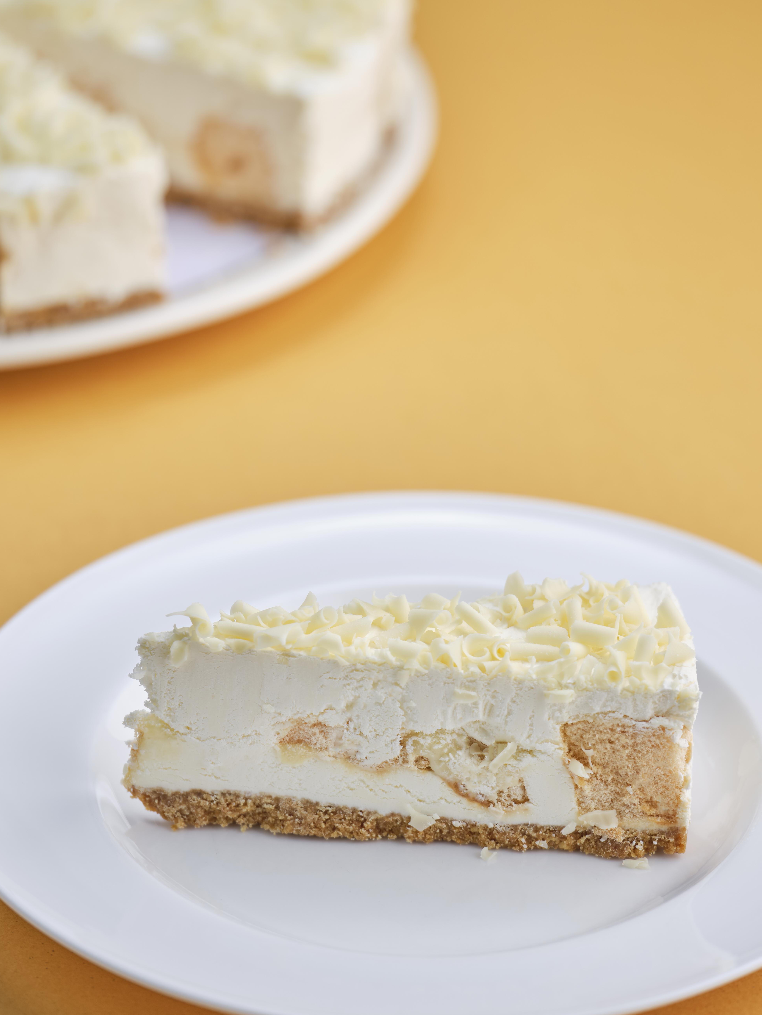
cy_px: 500
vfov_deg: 13.1
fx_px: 4432
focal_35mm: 151
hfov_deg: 9.8
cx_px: 431
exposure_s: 1/125
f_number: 4
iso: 100
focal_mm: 120
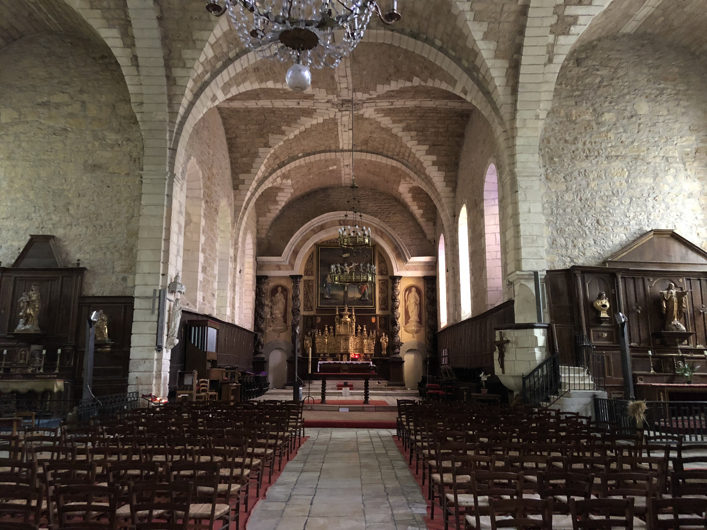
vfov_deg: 49.7
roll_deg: +1.2
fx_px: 572
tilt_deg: +11.3
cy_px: 265
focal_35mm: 28
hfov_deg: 63.4
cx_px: 354
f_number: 1.8
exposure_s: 1/4
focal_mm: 4
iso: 125
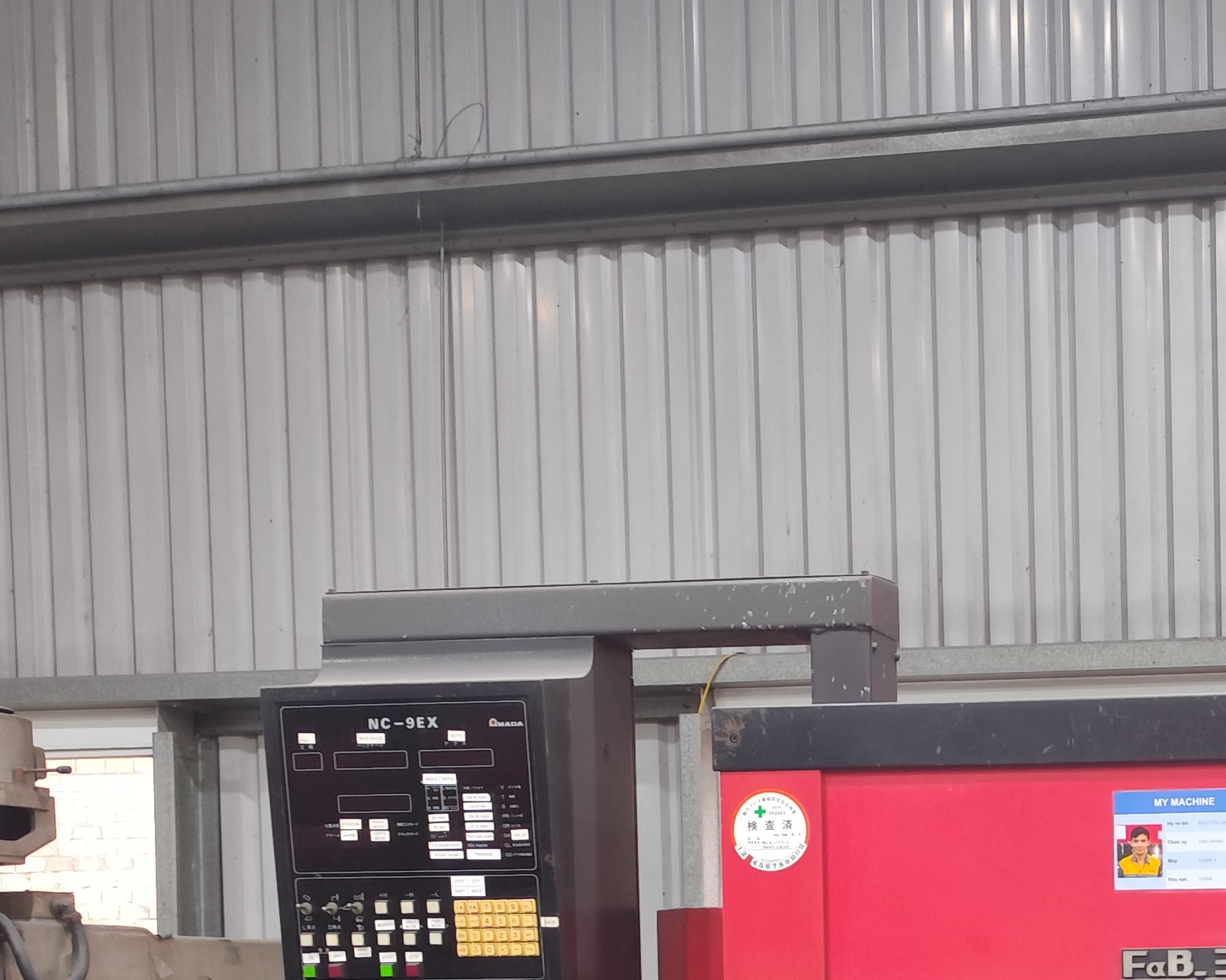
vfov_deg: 24.7
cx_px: 1242
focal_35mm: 57
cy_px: 1100
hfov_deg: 30.5
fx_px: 2068
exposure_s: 1/20
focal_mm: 6.14
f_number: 1.65
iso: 1600
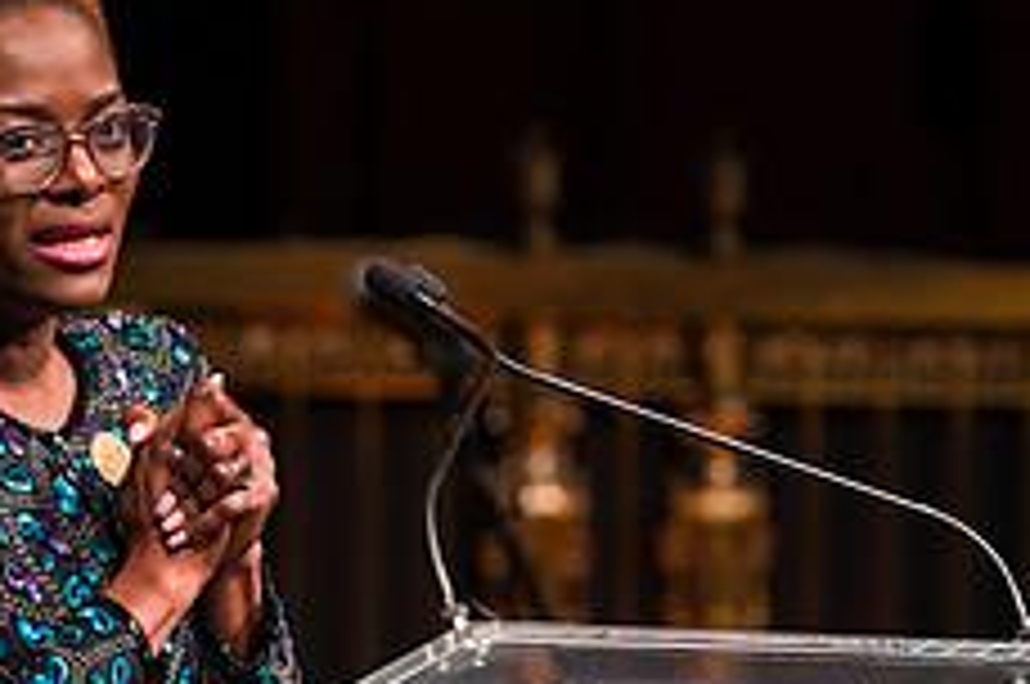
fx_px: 10857
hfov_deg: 5.4
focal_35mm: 380
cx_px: 324
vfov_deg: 3.6
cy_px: 454
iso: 1600
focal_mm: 150
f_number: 3.2
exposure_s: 1/200
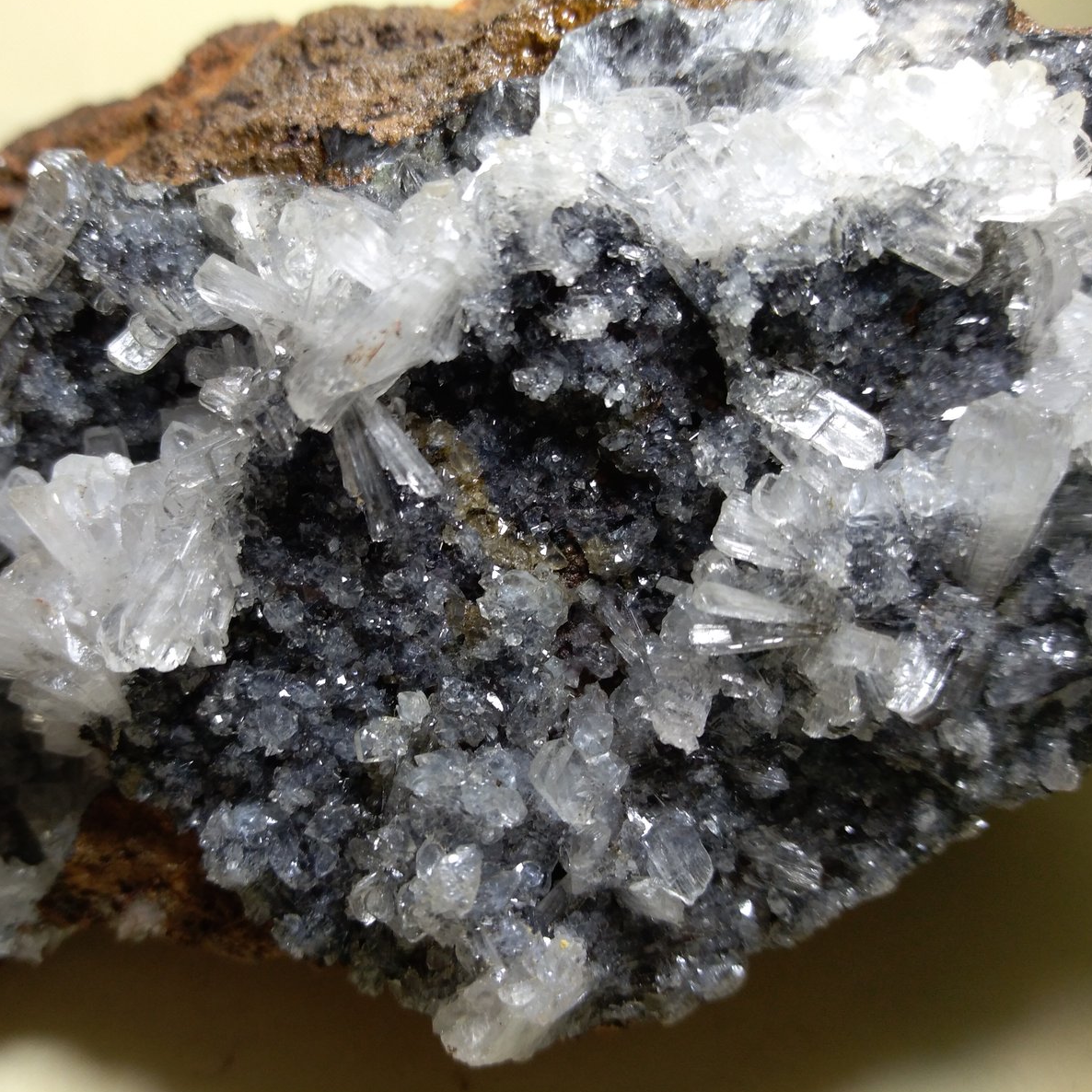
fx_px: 1106
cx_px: 440
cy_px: 546
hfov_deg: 52.2
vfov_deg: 52.5
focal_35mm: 31
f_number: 2
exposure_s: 1/40
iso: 115
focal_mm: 3.54
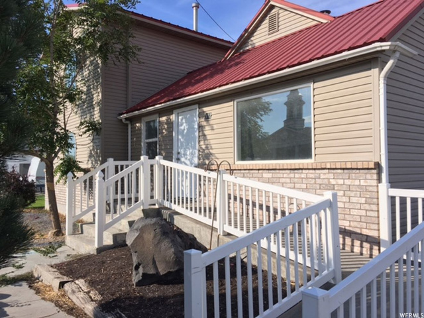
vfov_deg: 48.2
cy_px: 159
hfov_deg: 61.7
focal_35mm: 29
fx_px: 355
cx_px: 212
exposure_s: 1/1054
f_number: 2.2
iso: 25
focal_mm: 4.15
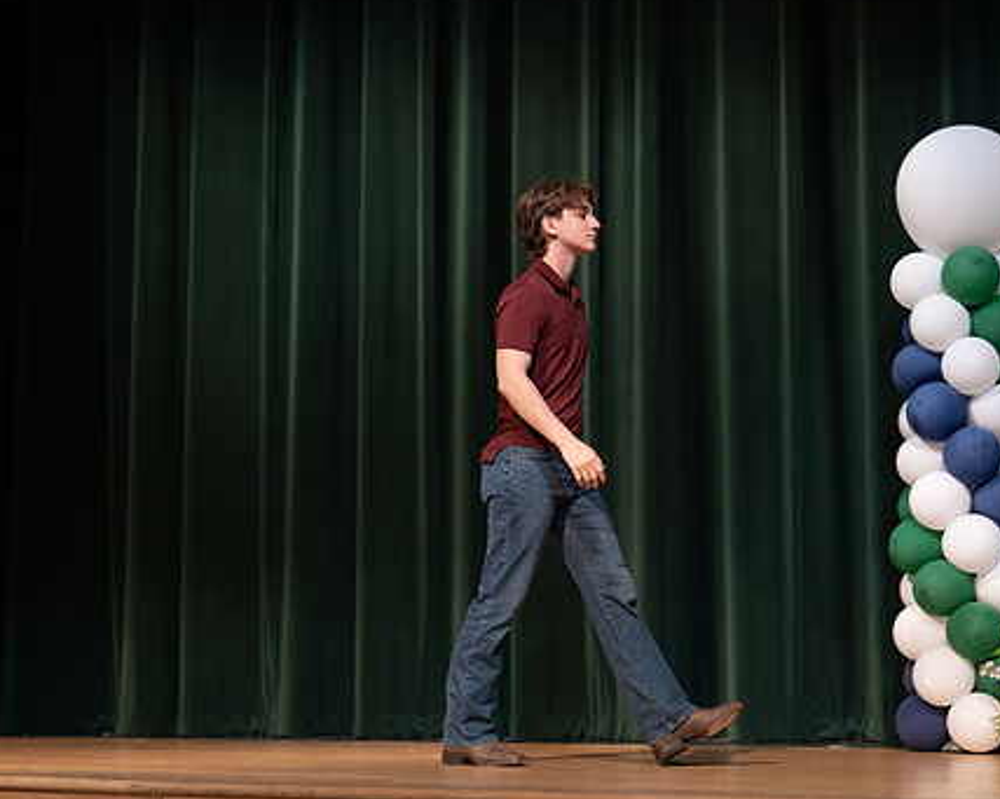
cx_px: 623
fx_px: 2218
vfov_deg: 20.4
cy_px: 431
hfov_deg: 25.3
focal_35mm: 75
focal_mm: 50
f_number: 1.2
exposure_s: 1/320
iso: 500
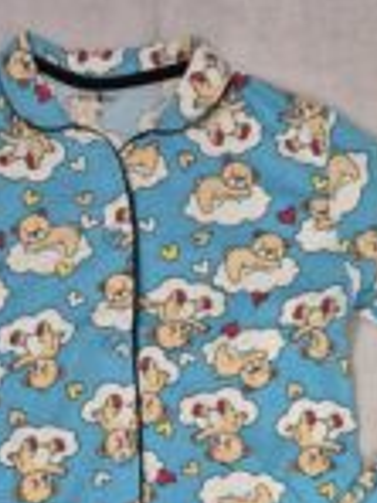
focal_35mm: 62
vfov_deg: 28.6
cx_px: 156
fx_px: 900
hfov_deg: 23.6
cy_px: 537
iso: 640
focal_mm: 5.4
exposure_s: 1/100
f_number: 1.8
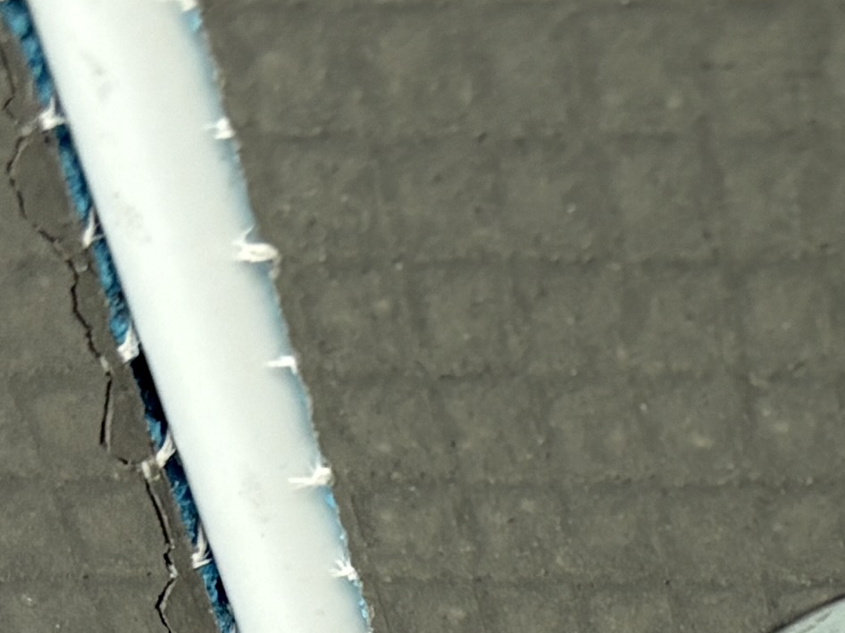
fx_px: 3832
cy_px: 1310
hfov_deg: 12.2
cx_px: 1108
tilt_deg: +27.5
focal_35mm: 157
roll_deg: -0.8
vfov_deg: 8.9
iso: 80
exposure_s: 1/121
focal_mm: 5.96
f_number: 1.6
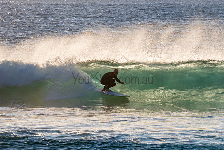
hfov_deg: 3.9
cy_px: 73
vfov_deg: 2.6
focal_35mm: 532
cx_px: 115
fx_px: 3313
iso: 64
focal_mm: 500
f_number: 25
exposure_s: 1/60
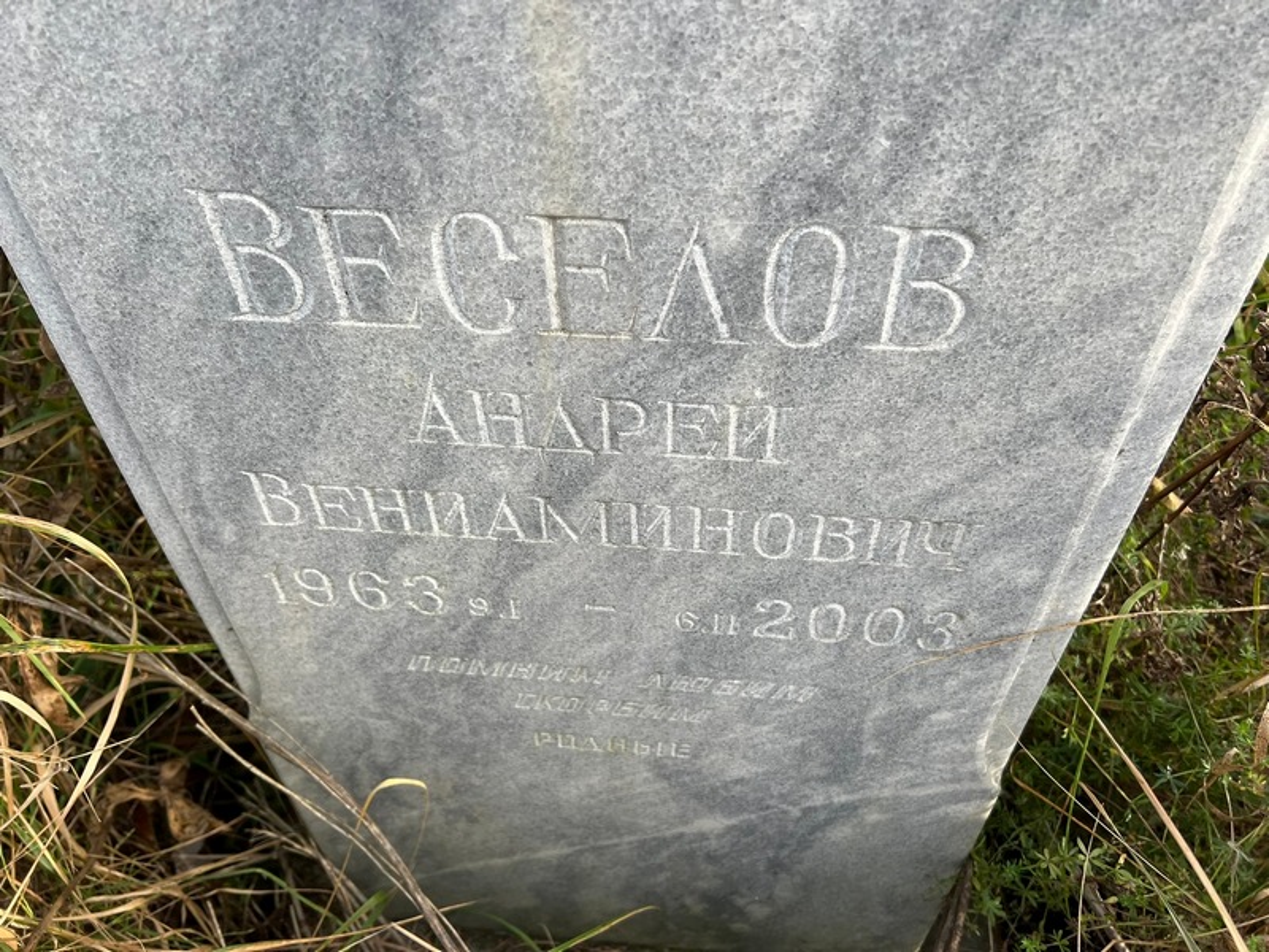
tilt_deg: -39.6
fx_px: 953
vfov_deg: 53.1
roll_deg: +2.7
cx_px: 634
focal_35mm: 26
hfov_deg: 67.3
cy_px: 476
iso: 50
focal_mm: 5.7
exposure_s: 1/873
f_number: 1.5
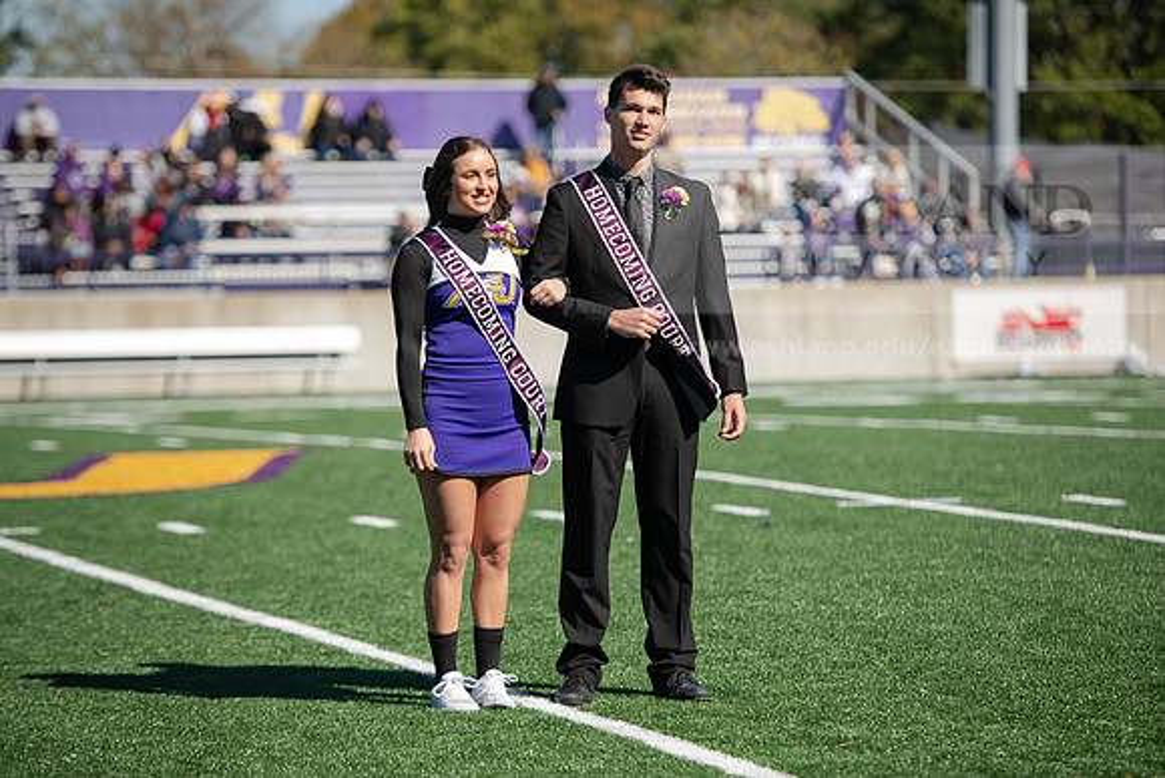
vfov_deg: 8.9
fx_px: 5017
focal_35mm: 155
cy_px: 389
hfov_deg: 13.2
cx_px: 582
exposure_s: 1/2000
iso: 200
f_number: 3.2
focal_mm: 155
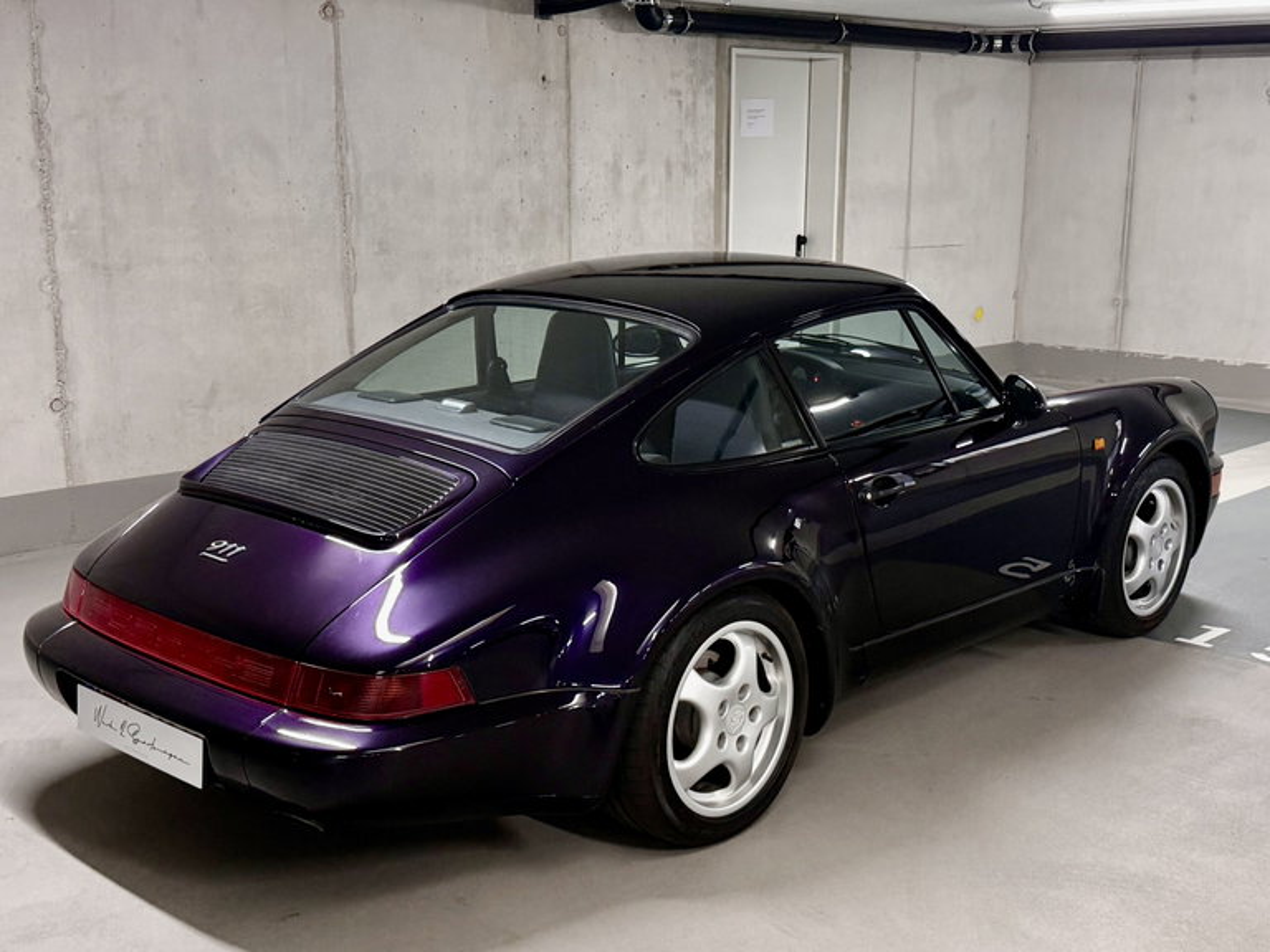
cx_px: 635
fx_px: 881
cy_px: 476
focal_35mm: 24
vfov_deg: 56.8
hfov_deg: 71.6
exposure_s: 1/100
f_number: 1.78
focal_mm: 6.76
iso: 320
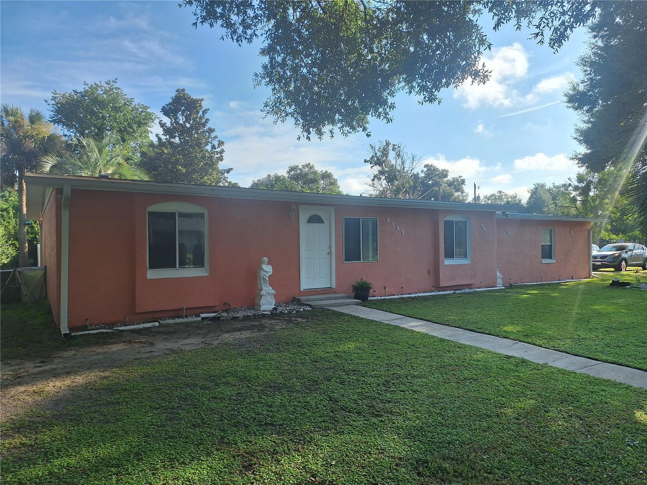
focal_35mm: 23
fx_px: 430
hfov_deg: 73.9
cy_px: 242
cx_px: 324
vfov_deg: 58.9
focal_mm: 5.54
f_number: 1.8
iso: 40
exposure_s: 1/1385
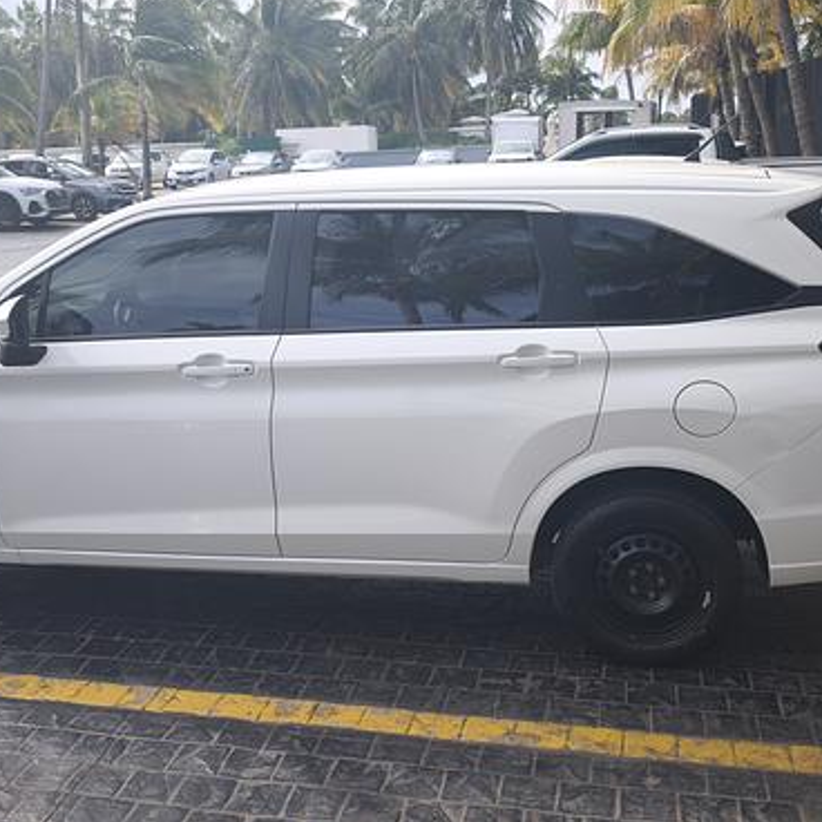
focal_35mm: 42
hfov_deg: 40.0
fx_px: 1128
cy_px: 408
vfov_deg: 40.0
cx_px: 382
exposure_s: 1/1211
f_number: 1.6
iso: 50
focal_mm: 6.57
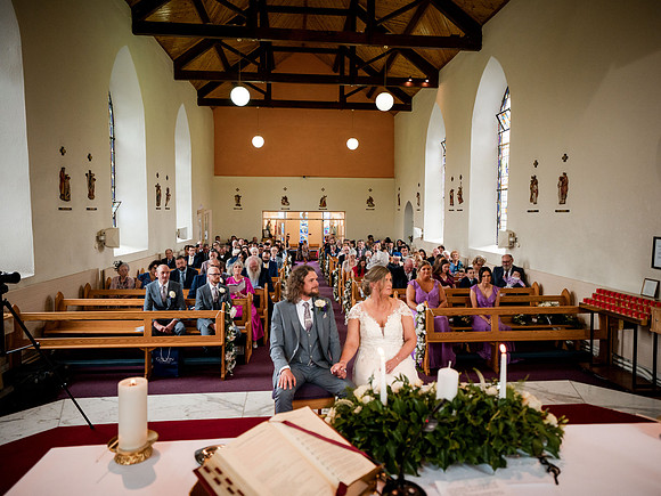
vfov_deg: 58.9
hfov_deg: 73.9
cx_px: 330
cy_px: 248
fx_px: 439
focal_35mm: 23
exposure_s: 1/500
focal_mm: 21.1
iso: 1600
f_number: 2.8
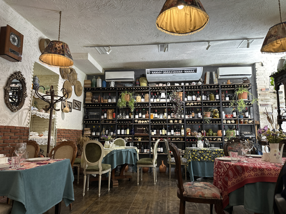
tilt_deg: +7.9
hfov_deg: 71.6
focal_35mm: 24
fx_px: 198
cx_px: 143
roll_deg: -0.5
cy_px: 107
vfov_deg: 56.8
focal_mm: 6.86
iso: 125
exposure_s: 1/50
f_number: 1.78
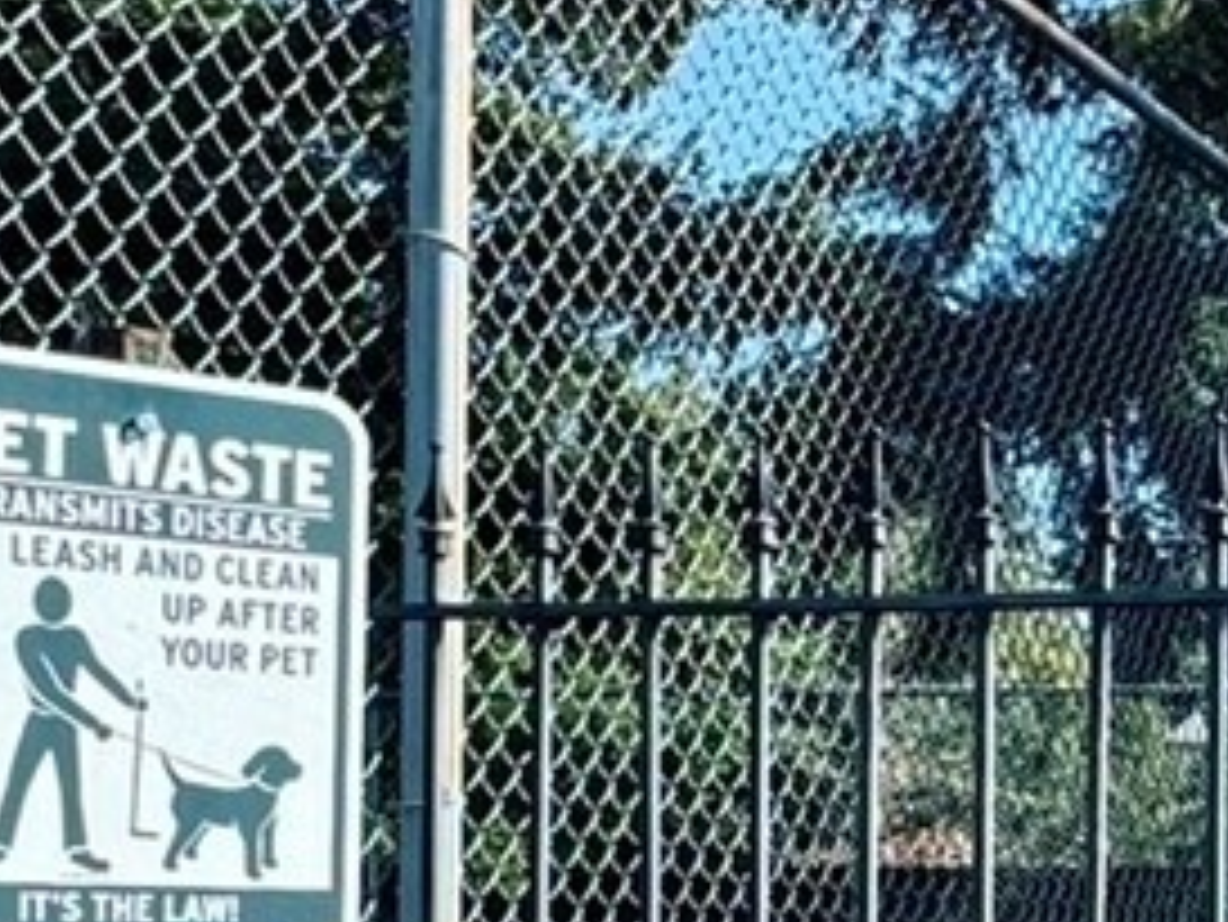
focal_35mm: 82
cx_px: 1709
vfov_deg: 17.7
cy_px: 882
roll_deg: -1.0
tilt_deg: +2.3
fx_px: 2910
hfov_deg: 21.0
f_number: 2.2
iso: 40
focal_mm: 2.22
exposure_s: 1/734
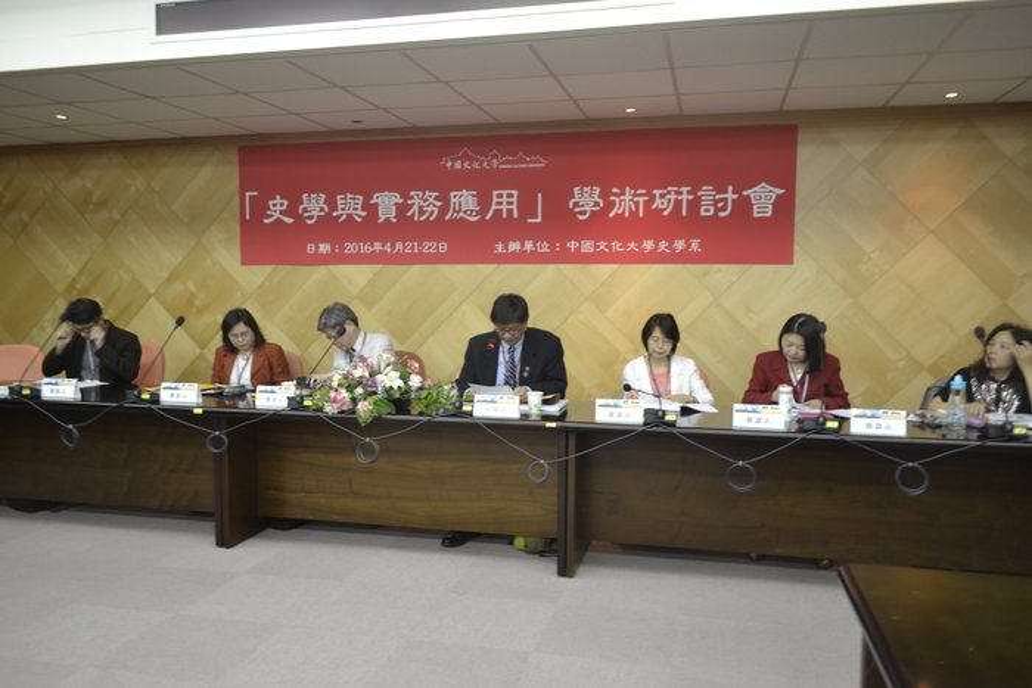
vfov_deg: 47.9
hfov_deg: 67.4
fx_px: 774
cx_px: 516
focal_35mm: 27
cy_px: 344
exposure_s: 1/20
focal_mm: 18
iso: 400
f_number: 3.5
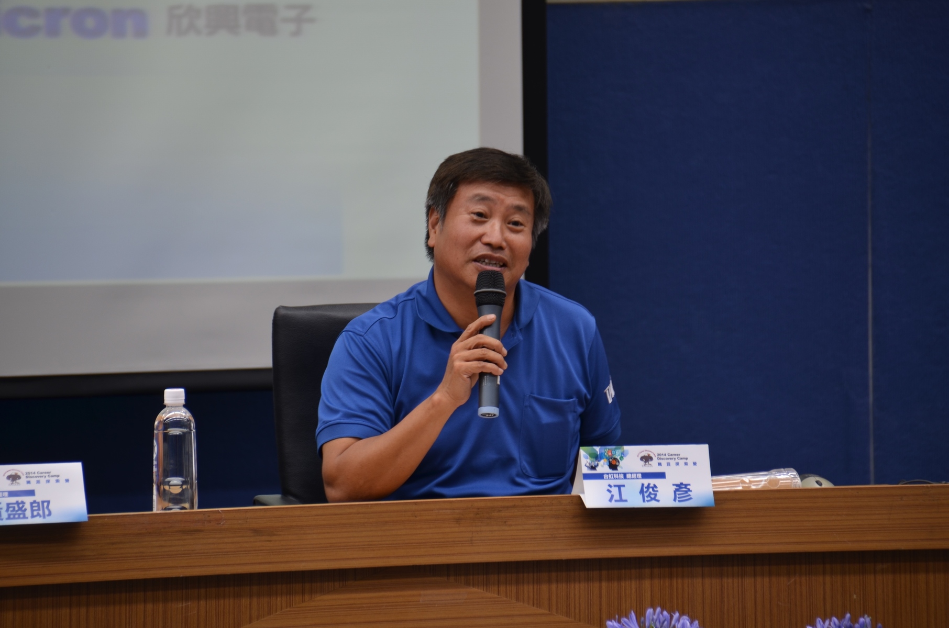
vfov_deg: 3.8
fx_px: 9470
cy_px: 314
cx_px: 474
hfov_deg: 5.7
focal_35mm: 360
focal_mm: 240
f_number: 5.6
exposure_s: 1/13
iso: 100
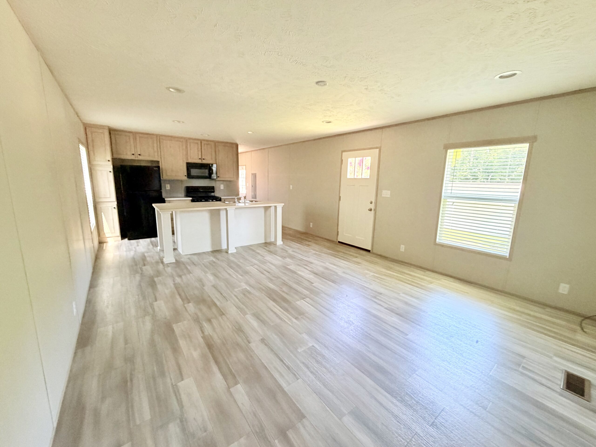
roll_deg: -1.2
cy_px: 224
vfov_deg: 85.7
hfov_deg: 102.1
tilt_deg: -10.2
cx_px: 298
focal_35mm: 14
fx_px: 241
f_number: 2.2
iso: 320
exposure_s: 1/62
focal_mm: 2.22
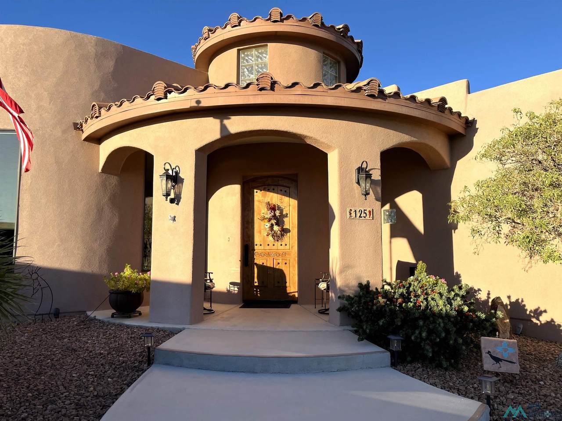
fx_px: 422
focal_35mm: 26
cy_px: 210
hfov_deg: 67.3
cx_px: 281
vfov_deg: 53.1
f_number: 1.6
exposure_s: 1/2062
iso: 50
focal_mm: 5.1
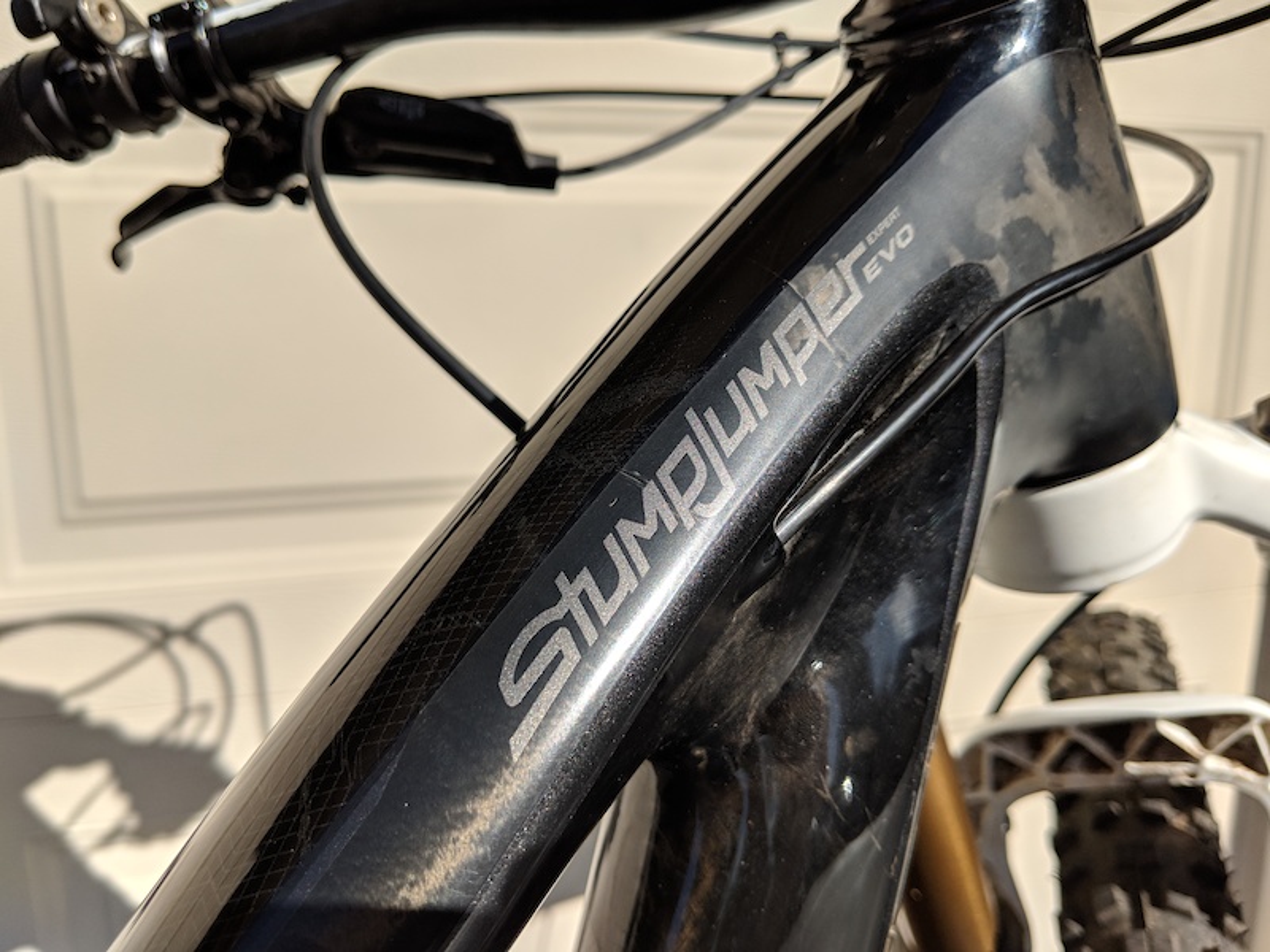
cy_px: 476
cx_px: 635
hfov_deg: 65.3
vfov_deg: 51.4
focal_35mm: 27
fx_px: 991
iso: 59
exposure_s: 1/5848
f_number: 1.8
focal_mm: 4.44
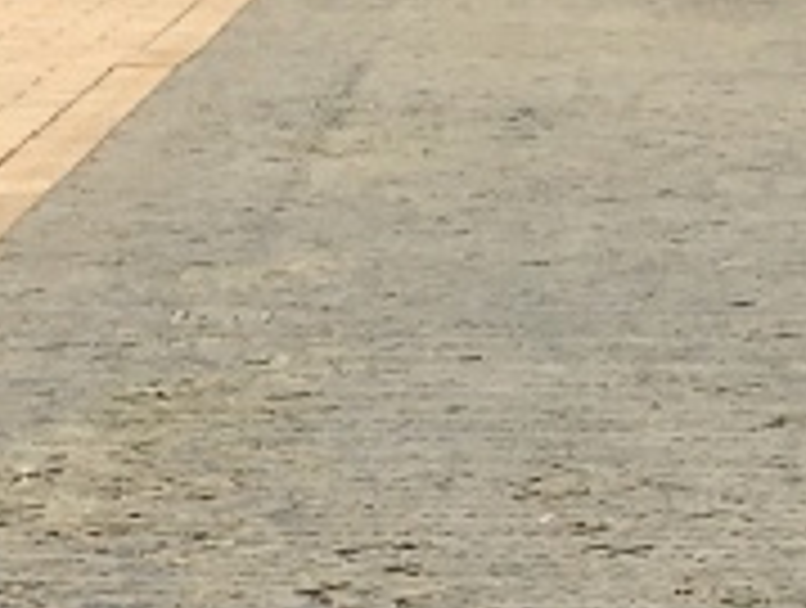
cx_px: 239
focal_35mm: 194
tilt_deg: -2.2
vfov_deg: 7.6
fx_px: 4526
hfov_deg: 10.2
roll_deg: +0.4
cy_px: -108
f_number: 2.2
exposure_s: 1/1202
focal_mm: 4.15
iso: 25
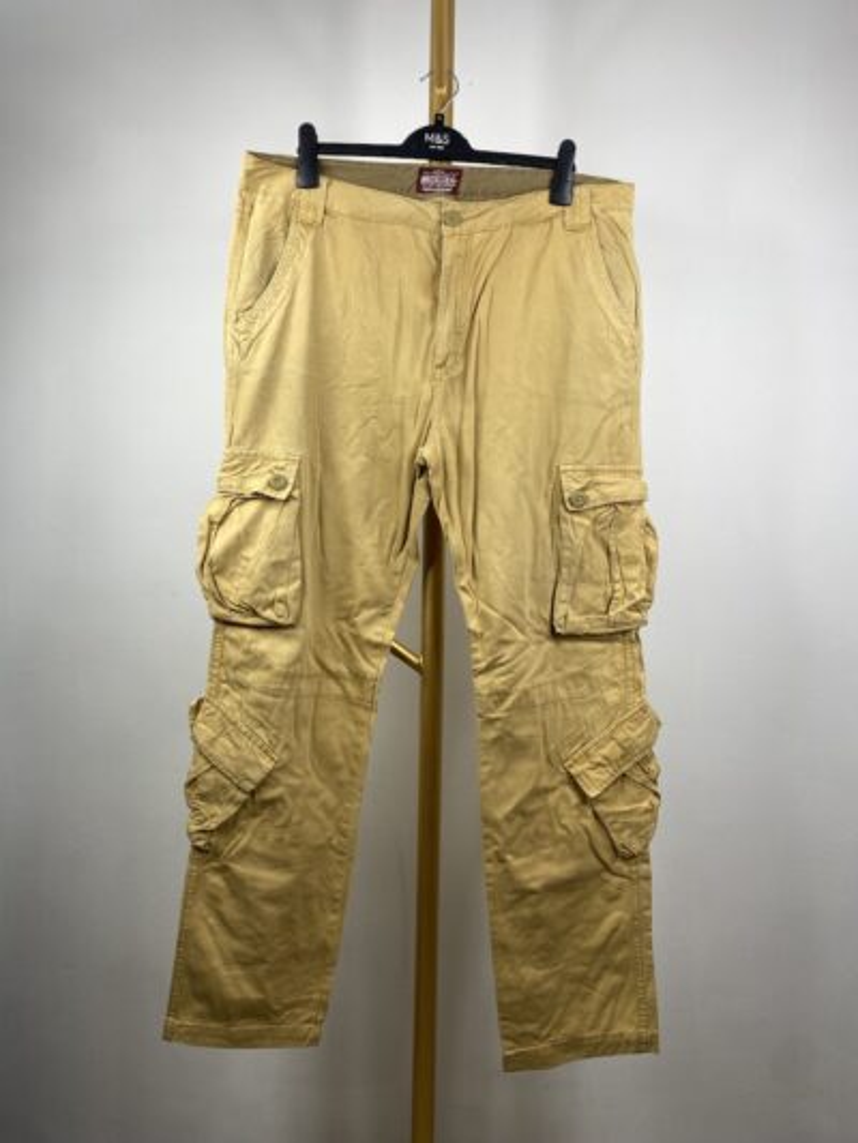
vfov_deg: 67.3
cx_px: 429
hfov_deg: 53.1
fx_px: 859
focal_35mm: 26
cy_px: 572
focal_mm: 4.25
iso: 32
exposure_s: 1/115
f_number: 1.8
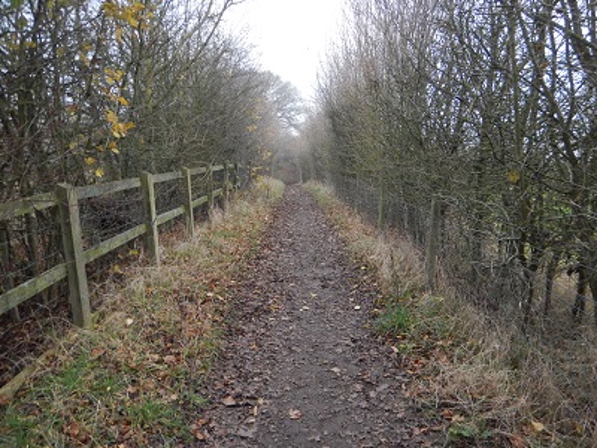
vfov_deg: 48.2
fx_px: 500
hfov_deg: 61.7
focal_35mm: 29
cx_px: 298
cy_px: 224
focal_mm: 5.1
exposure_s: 1/640
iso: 800
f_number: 2.8
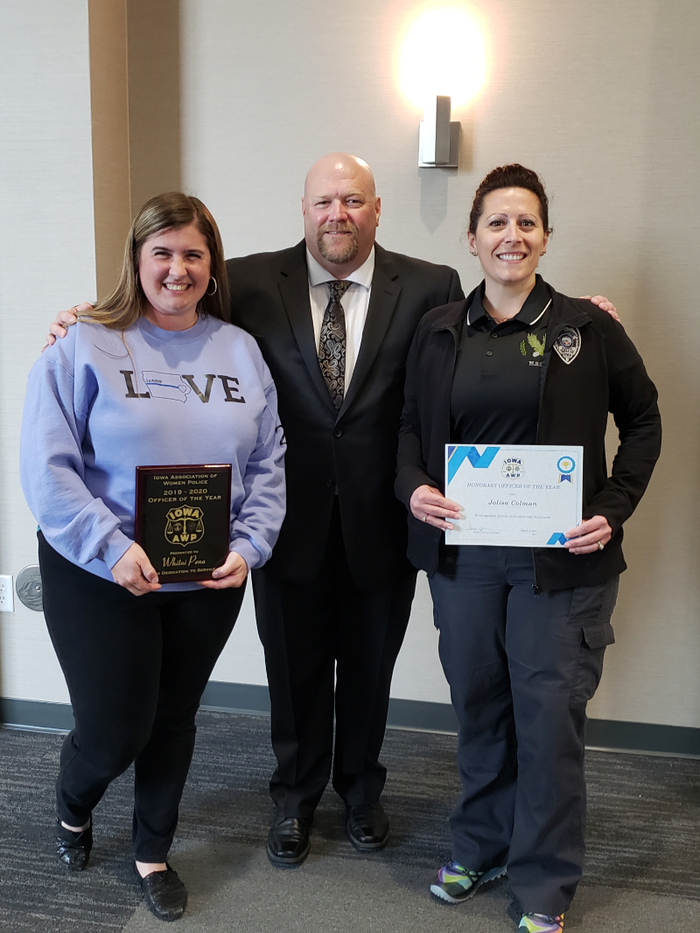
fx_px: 701
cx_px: 350
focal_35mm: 26
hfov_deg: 53.1
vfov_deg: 67.3
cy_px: 466
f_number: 1.5
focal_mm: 4.3
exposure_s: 1/60
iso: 200
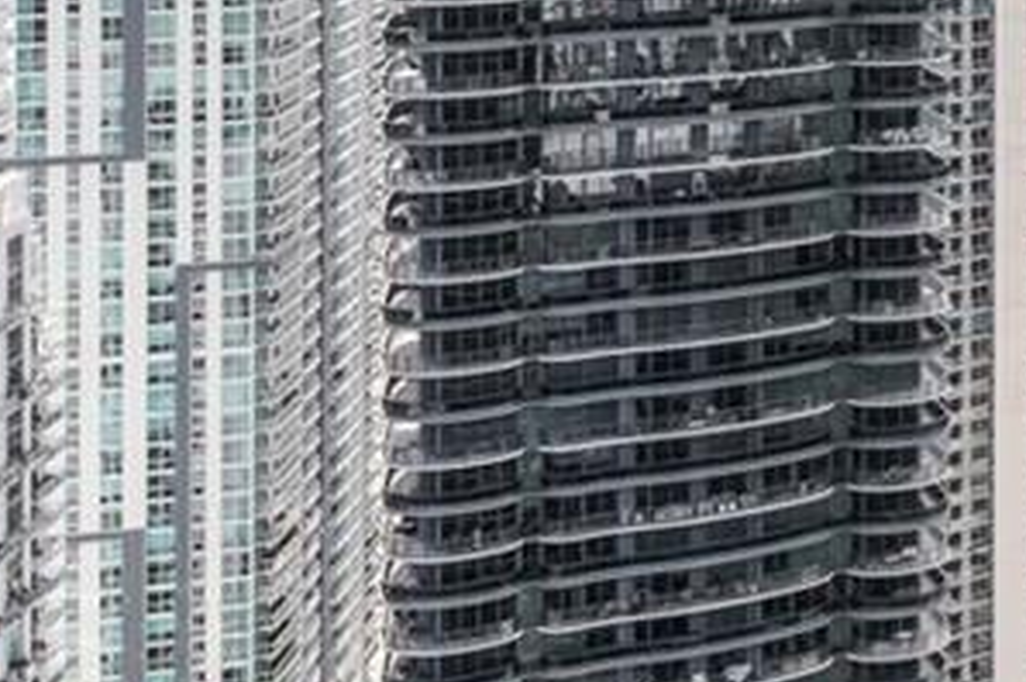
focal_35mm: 86
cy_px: -134
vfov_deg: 15.3
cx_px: 1987
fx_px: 2448
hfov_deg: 17.6
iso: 250
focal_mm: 16
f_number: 10
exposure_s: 1/400
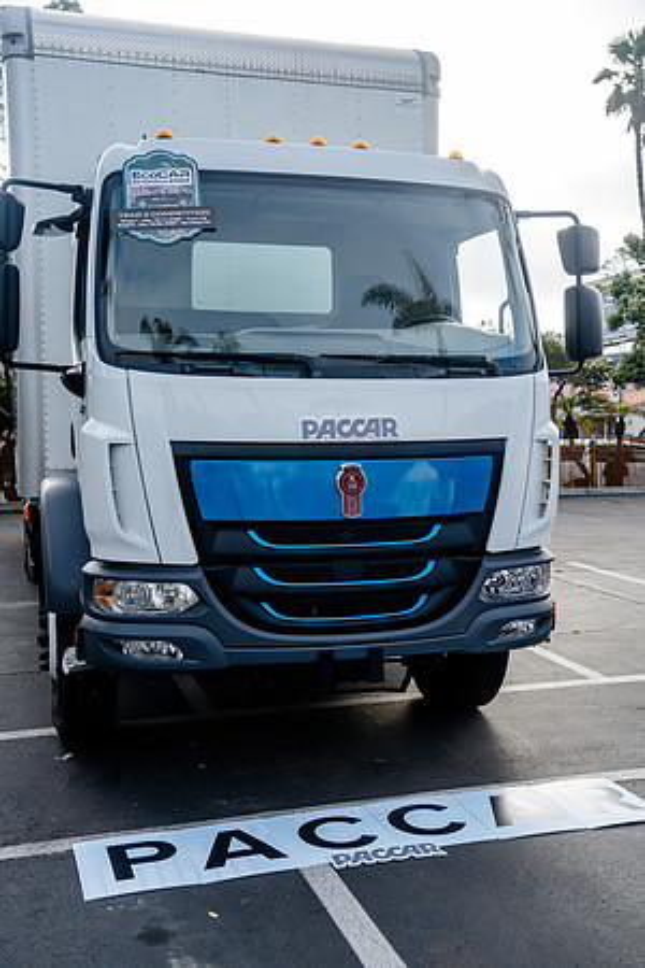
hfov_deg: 35.1
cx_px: 322
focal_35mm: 38
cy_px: 484
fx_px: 1021
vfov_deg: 50.7
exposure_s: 1/1000
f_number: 4
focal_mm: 38
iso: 320
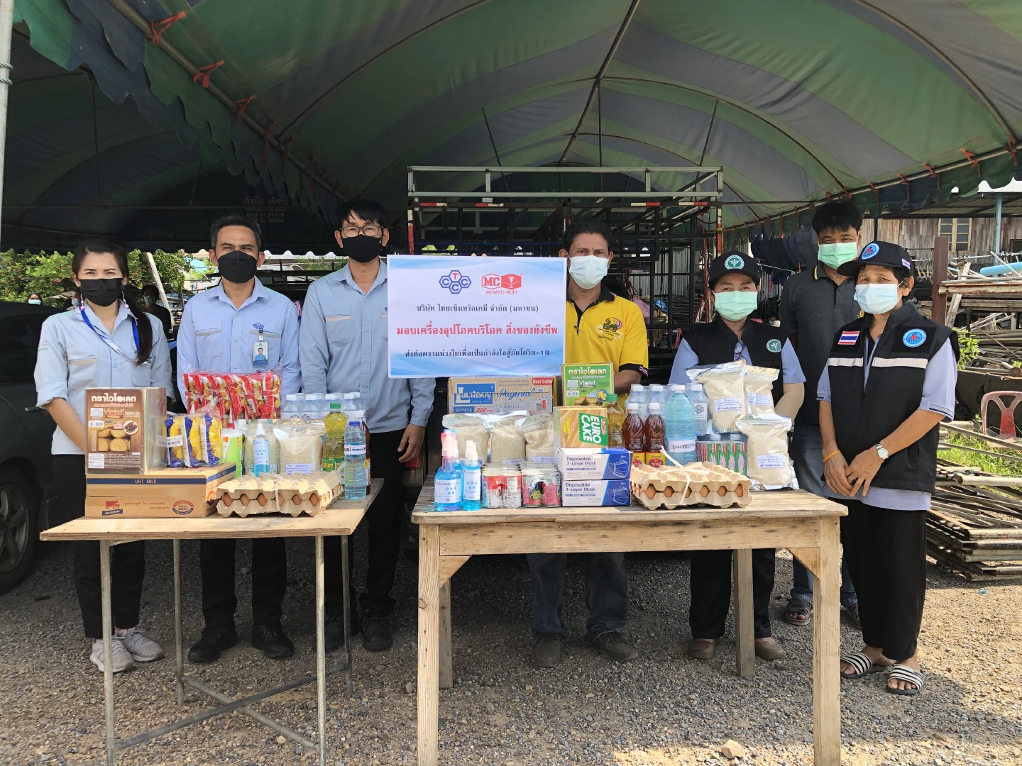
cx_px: 511
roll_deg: +0.8
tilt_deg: -6.4
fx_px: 827
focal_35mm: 28
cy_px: 383
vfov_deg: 49.7
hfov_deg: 63.4
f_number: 1.8
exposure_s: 1/571
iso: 20
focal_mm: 3.99
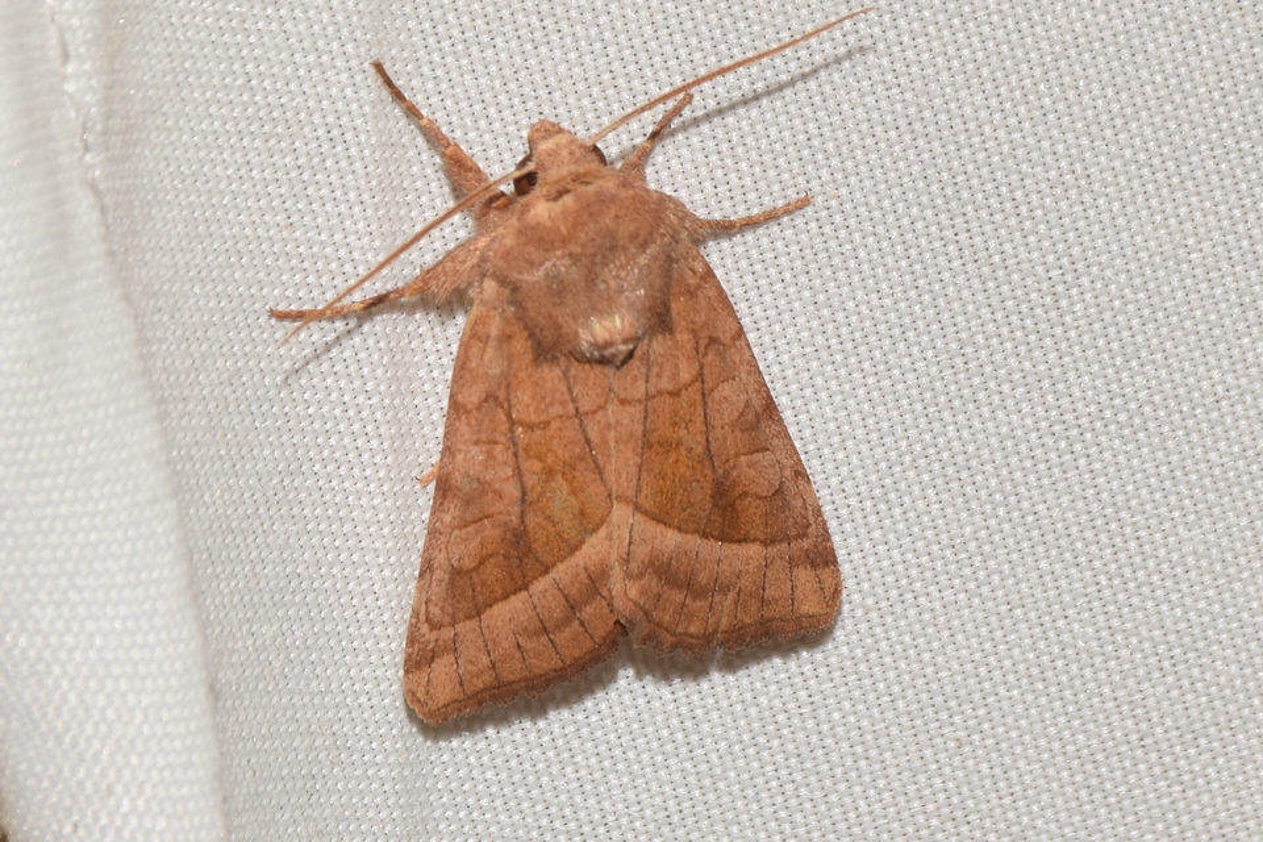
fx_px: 7367
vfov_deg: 6.5
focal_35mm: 210
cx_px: 632
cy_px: 421
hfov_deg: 9.8
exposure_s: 1/160
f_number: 13
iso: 100
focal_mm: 140
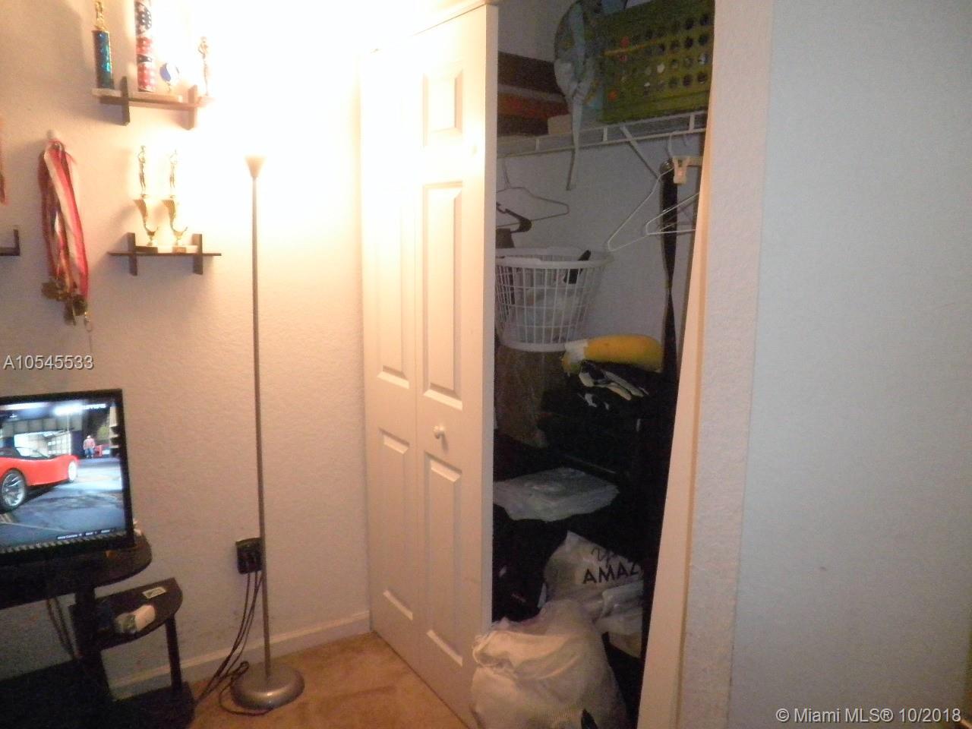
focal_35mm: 26
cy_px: 364
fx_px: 730
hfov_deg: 67.3
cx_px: 486
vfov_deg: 53.1
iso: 800
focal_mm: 4.65
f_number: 2.6
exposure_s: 1/50
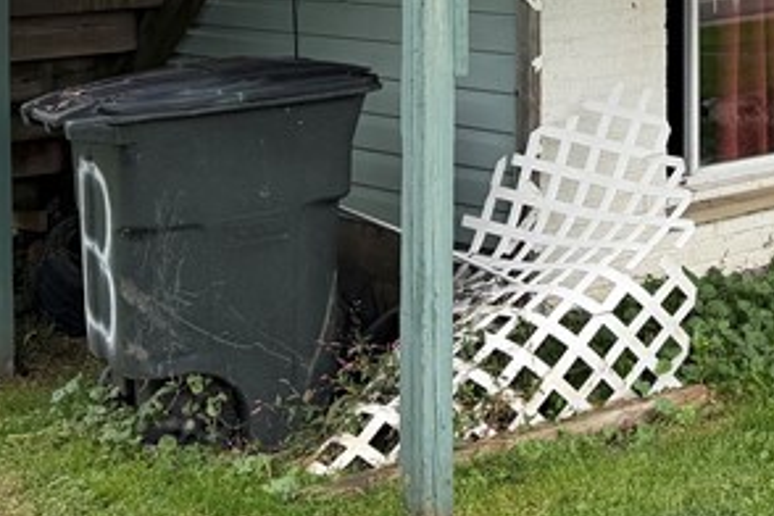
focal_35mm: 87
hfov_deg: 21.9
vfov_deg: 14.7
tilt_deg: +3.0
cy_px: -240
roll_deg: -0.3
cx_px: 895
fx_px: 1870
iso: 100
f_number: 1.78
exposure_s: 1/1410
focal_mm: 6.76
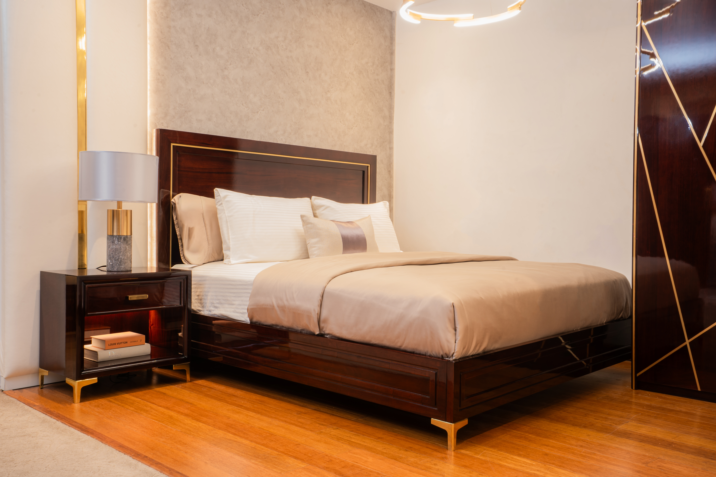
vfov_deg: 37.9
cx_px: 358
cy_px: 238
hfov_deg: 54.4
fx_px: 696
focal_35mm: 35
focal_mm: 35
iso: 64
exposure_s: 6
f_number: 16
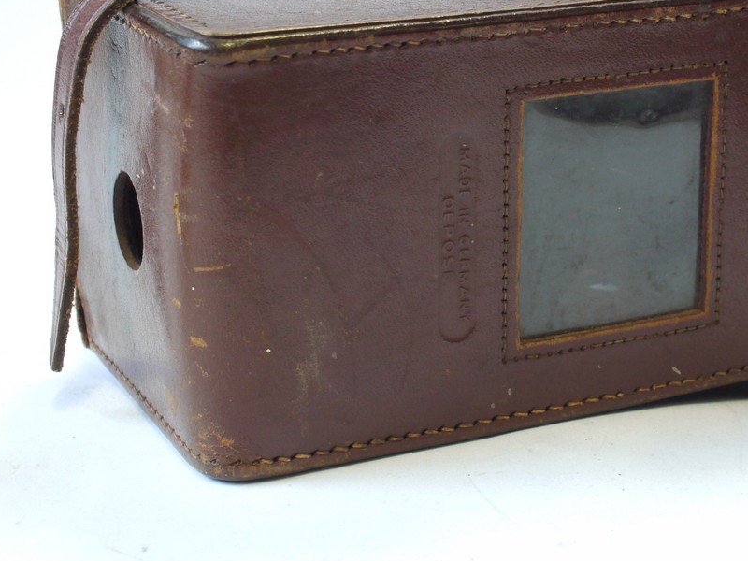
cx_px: 532
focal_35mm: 90
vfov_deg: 16.4
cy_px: 188
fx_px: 1945
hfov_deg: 21.6
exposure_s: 1/40
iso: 800
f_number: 8
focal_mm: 30
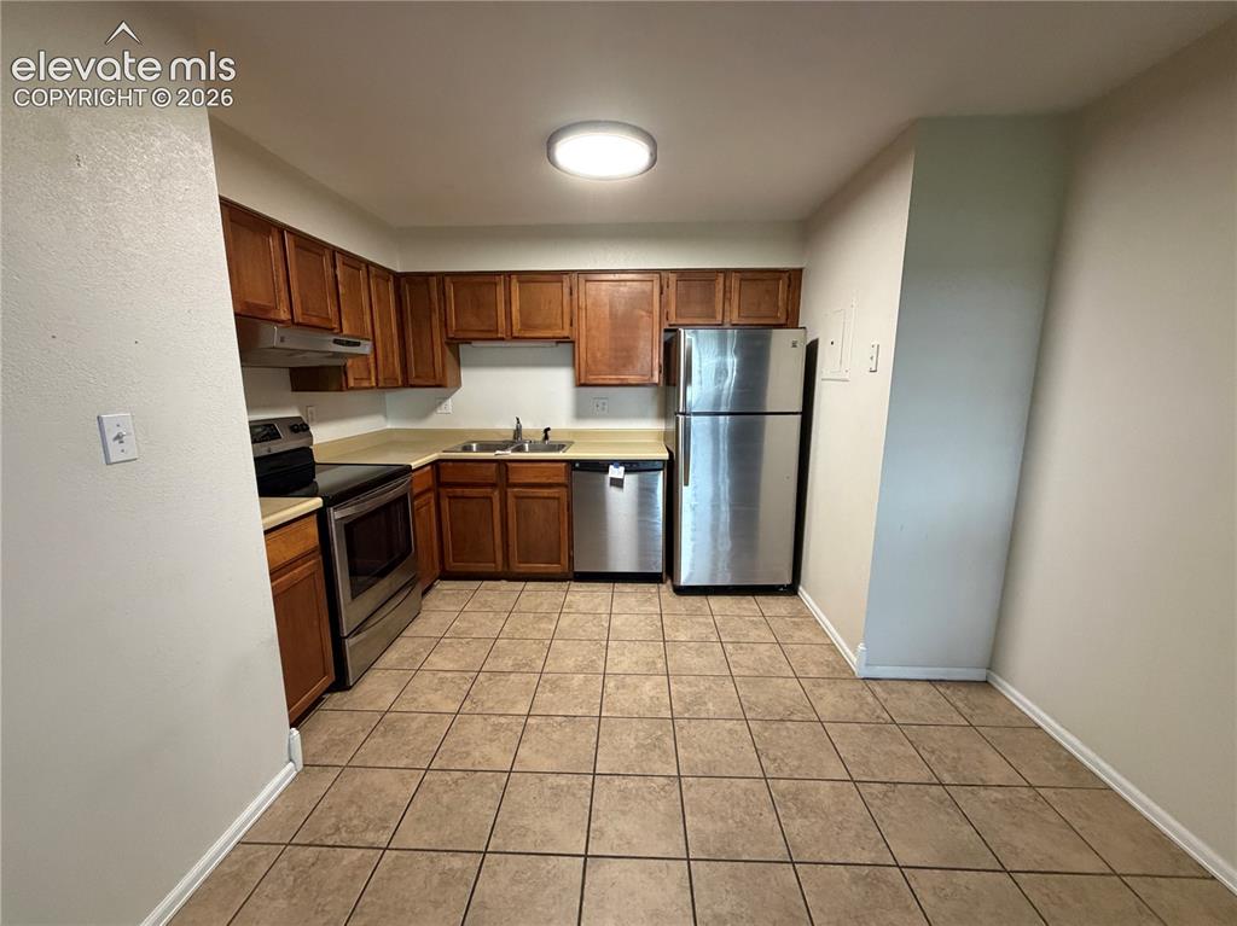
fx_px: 500
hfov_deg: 102.1
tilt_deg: -10.3
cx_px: 618
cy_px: 463
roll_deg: +0.1
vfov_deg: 85.6
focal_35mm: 14
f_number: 2.2
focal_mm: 2.22
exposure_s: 1/60
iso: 400
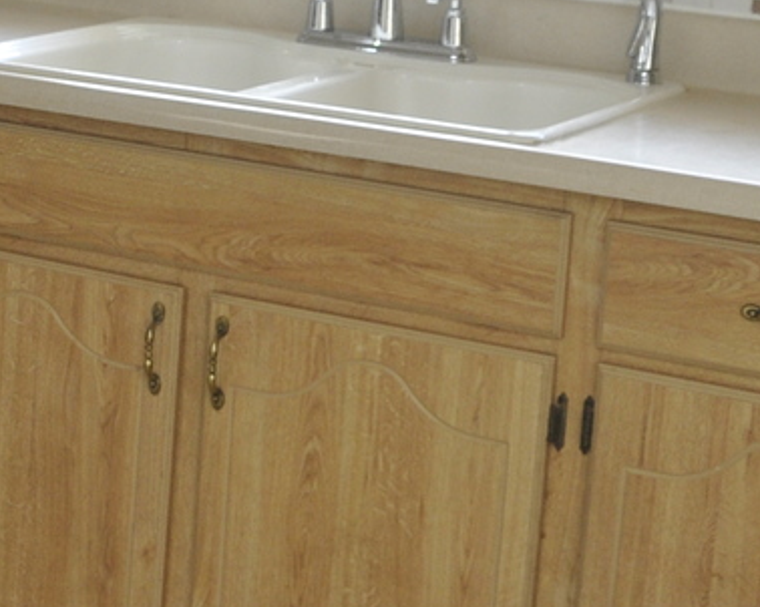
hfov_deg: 16.6
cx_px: -251
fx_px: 2450
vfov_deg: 14.0
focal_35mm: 109
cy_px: 96
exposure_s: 1/60
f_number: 4
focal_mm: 18
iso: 500
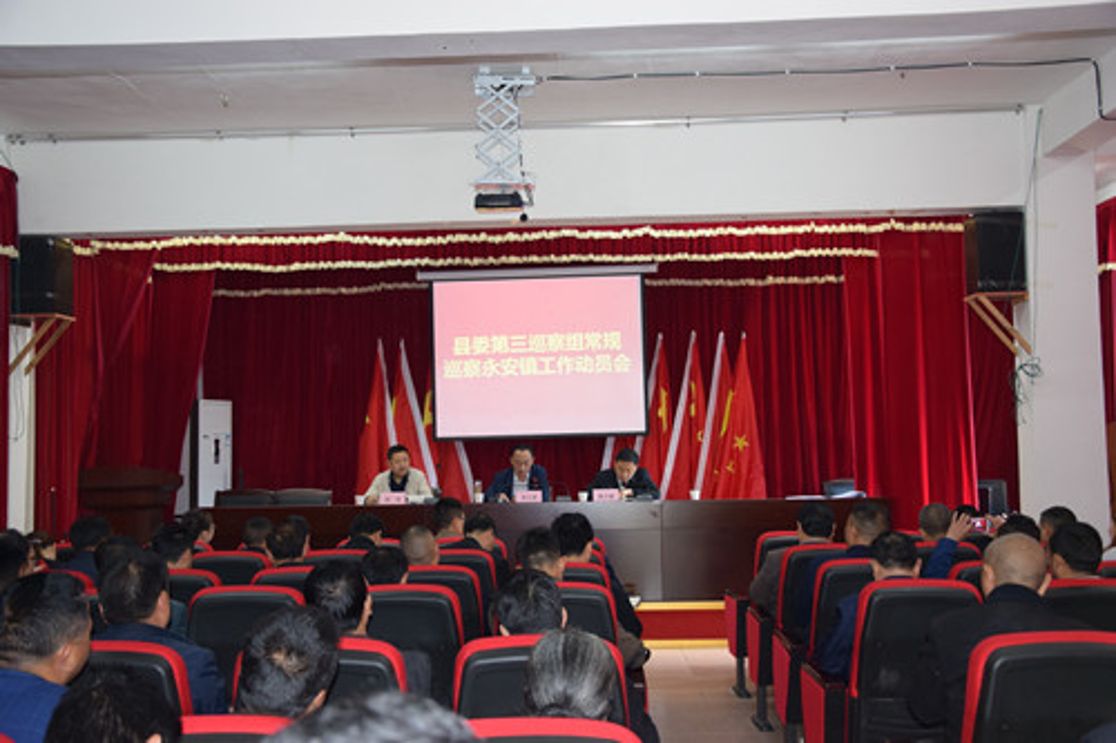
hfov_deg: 51.3
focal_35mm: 38
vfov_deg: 35.5
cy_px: 372
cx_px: 558
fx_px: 1162
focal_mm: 25
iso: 1000
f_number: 4
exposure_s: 1/60
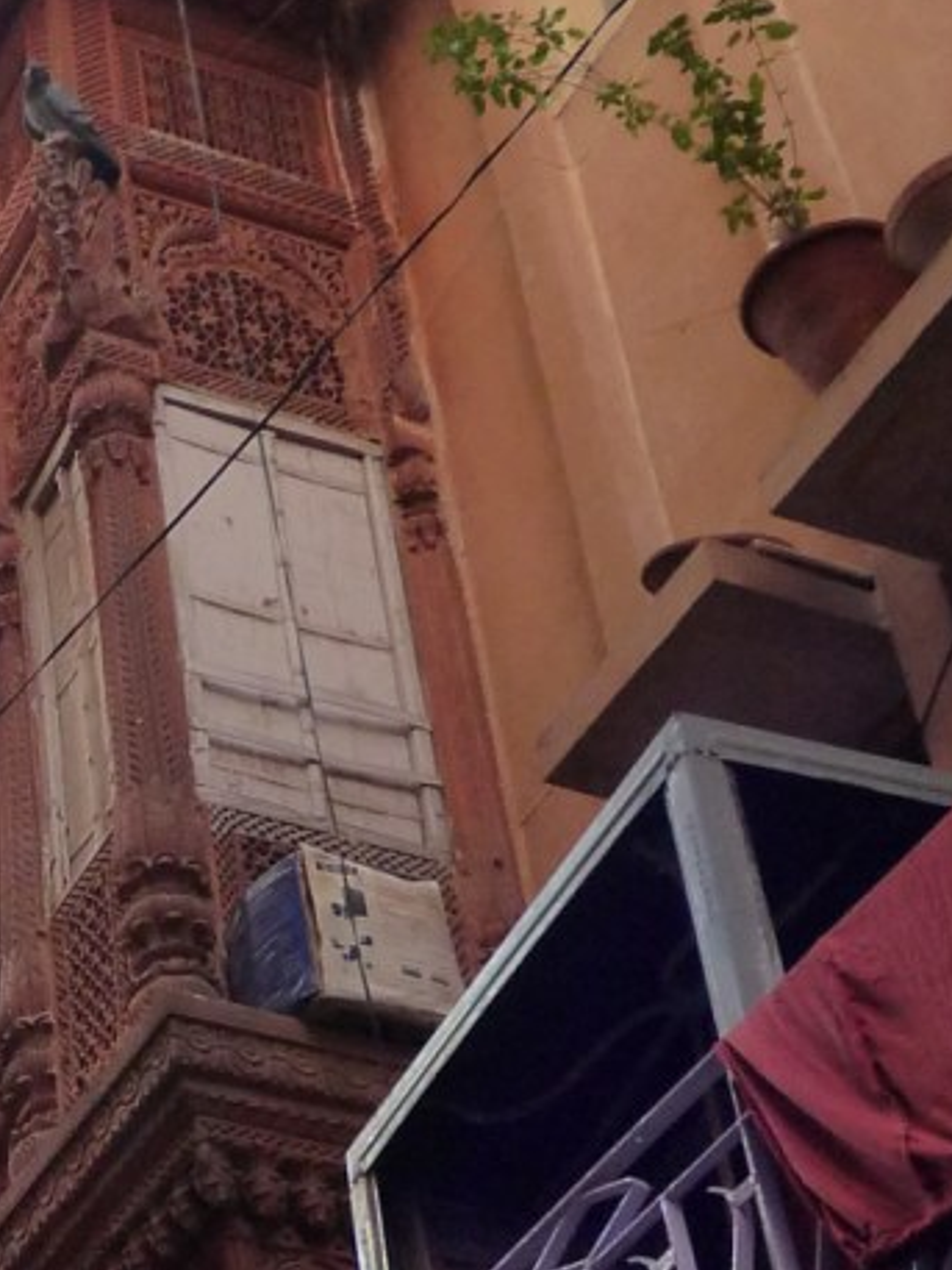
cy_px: 984
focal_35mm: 84
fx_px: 3079
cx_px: -228
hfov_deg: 16.7
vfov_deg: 23.0
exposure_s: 1/200
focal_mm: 4.7
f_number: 2.9
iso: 320
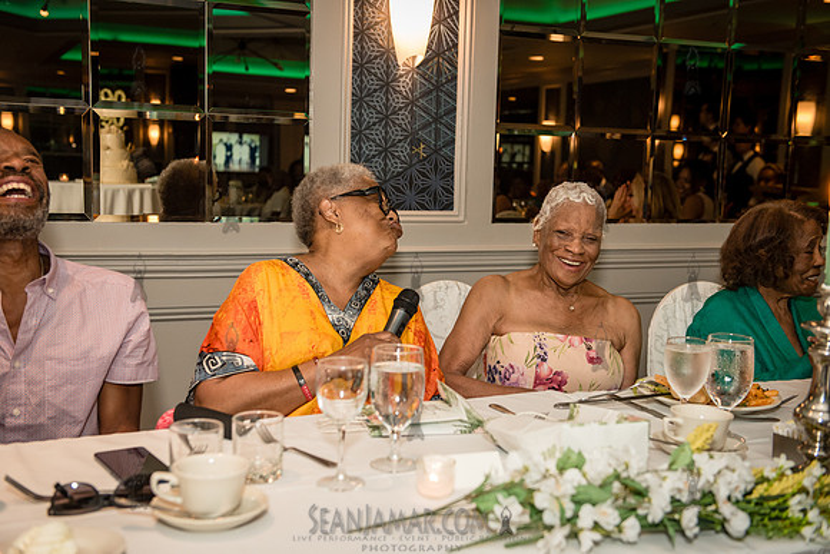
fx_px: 1107
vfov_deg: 28.1
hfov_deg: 41.1
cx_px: 415
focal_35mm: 48
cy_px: 277
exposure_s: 1/200
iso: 1600
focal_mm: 48
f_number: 3.5
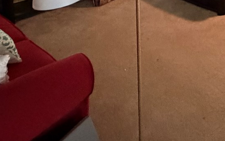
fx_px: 343
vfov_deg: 18.0
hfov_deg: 33.0
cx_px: 230
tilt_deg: -3.0
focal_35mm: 56
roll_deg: +1.2
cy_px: -118
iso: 1250
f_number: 2.2
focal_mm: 2.22
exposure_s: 1/40
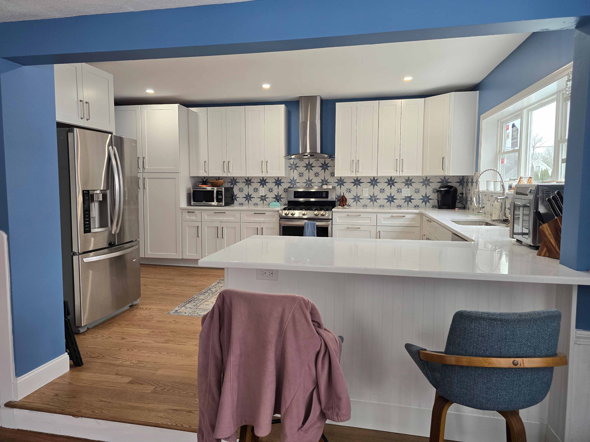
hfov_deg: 73.9
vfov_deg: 58.9
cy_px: 221
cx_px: 295
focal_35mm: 23
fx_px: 392
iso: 125
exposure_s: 1/120
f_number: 1.7
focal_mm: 6.3
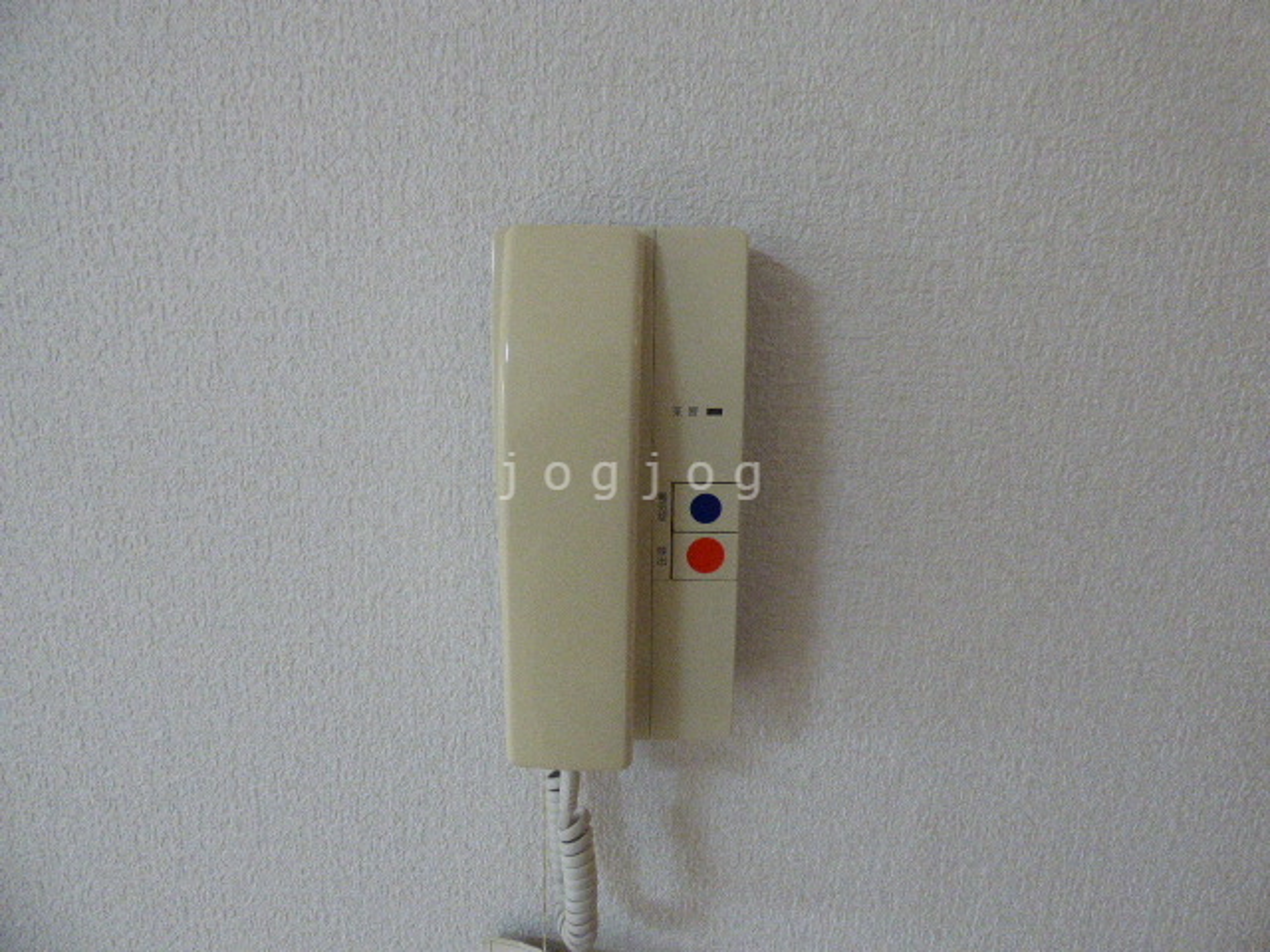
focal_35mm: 20
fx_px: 734
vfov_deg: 66.0
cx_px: 635
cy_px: 476
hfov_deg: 81.7
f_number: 2.8
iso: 800
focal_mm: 3.58
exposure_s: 1/100
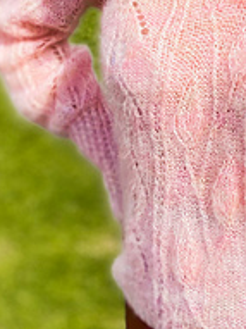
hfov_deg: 16.6
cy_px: -72
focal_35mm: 87
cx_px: 241
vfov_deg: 20.9
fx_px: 825
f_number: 1.8
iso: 32
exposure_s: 1/2700
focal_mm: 4.25
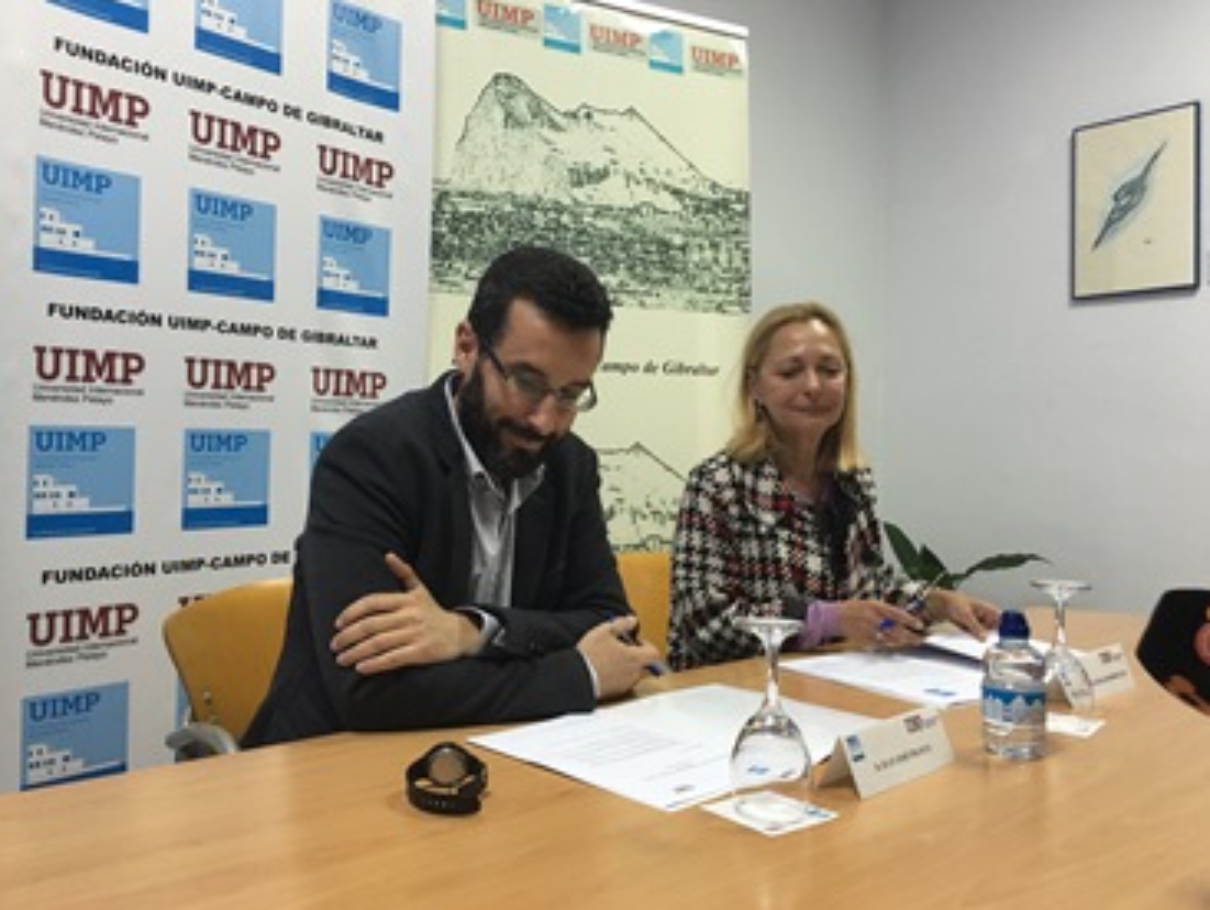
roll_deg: -0.8
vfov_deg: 46.9
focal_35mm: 30
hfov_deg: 59.9
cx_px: 590
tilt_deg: +0.5
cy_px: 463
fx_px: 1050
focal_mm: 4.15
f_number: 2.2
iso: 50
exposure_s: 1/17
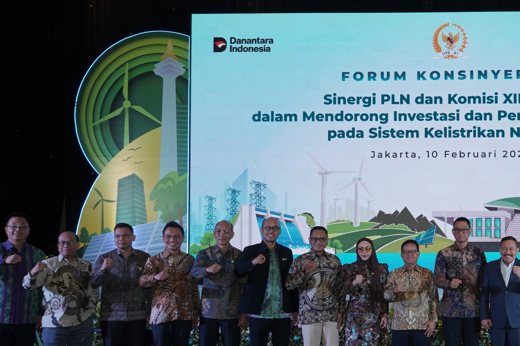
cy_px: 233
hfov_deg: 39.6
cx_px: 444
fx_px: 679
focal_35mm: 47
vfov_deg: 28.4
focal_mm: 24
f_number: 4
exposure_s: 1/200
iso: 640
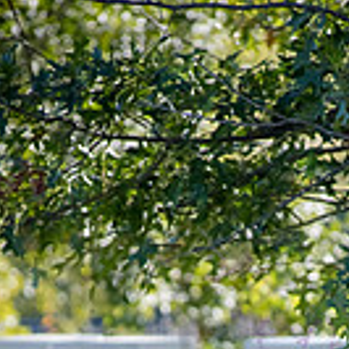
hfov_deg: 3.0
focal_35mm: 575
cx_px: 307
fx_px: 6559
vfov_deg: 3.0
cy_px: 585
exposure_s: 1/640
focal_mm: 200
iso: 800
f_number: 5.6
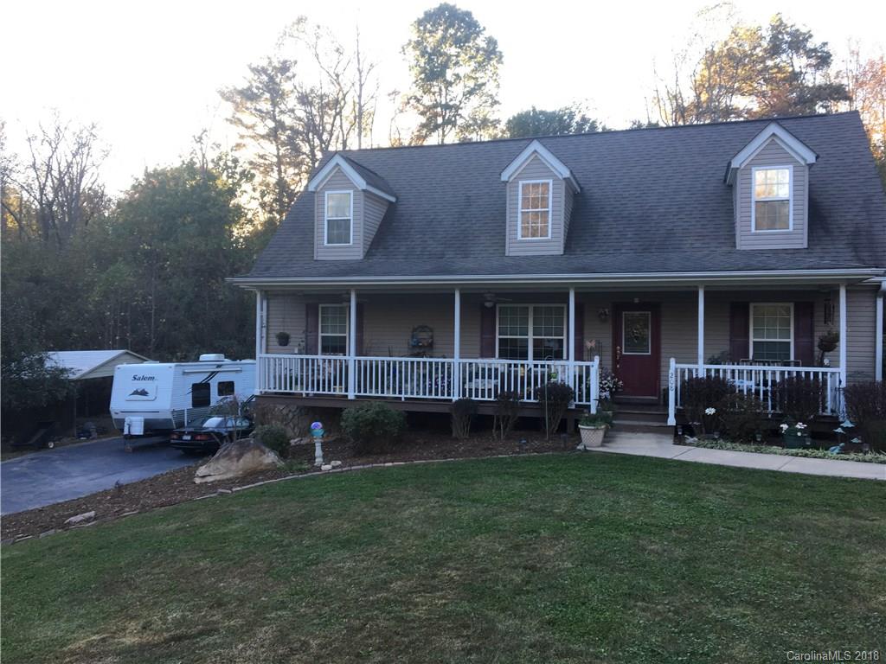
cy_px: 332
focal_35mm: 29
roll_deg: -0.6
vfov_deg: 48.2
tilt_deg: +0.8
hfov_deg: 61.7
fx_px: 742
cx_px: 443
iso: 40
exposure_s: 1/120
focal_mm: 4.15
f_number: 2.2
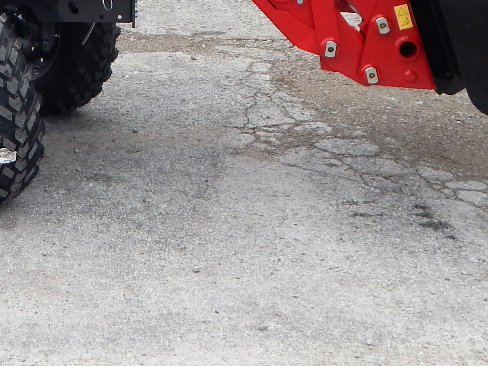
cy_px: -112
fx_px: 1001
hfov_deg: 25.6
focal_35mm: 71
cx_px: -37
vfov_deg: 19.1
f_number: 3
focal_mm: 4
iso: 125
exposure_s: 1/80
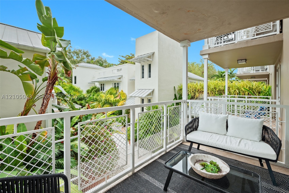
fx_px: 120
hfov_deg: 100.4
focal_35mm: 15
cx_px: 144
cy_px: 96
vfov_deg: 77.4
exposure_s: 1/40
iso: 200
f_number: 8
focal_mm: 15
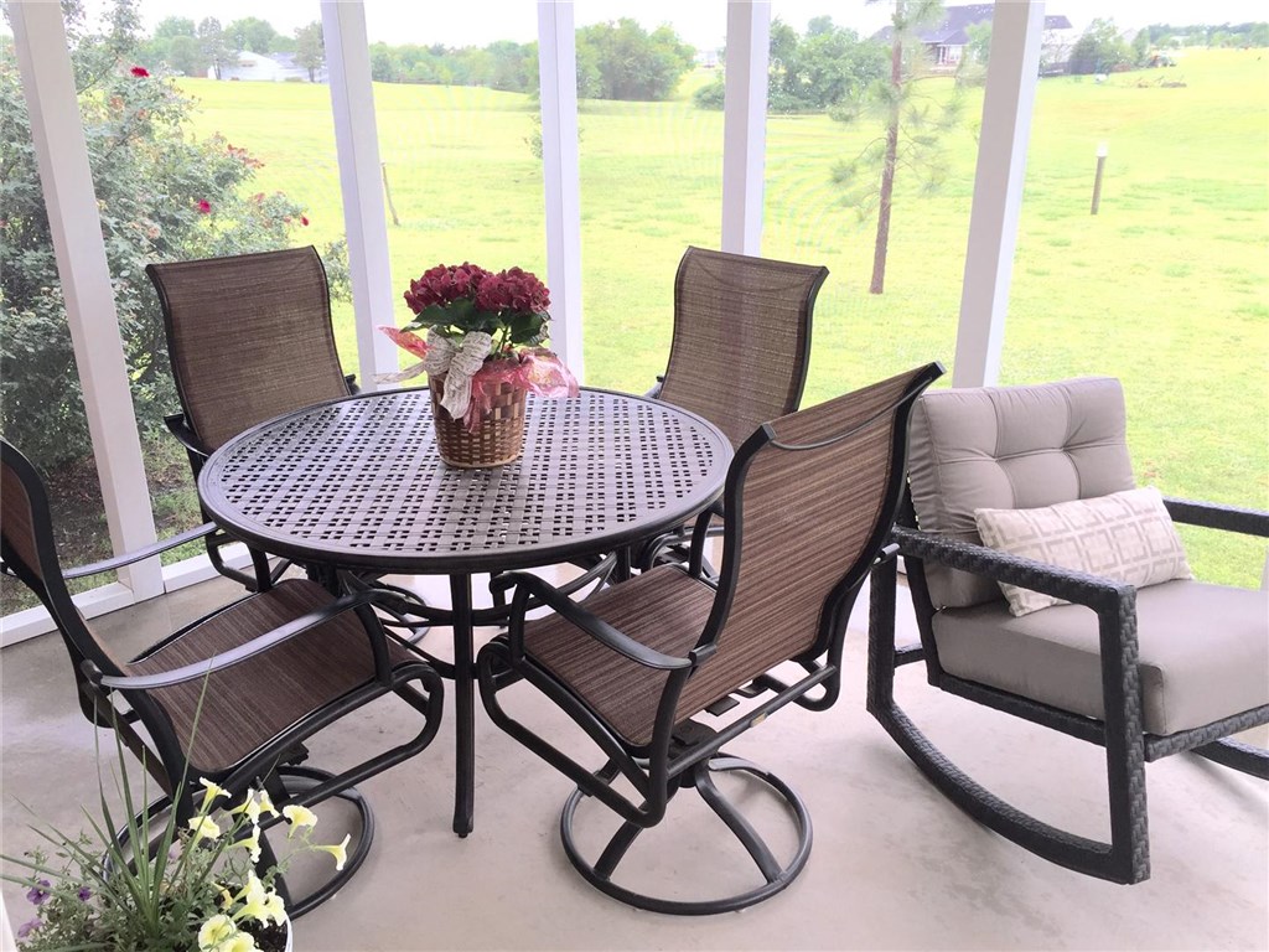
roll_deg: +0.2
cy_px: 476
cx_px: 634
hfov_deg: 61.7
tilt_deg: -21.3
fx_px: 1063
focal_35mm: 29
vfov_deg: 48.2
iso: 32
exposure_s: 1/38
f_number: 2.2
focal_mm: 4.15
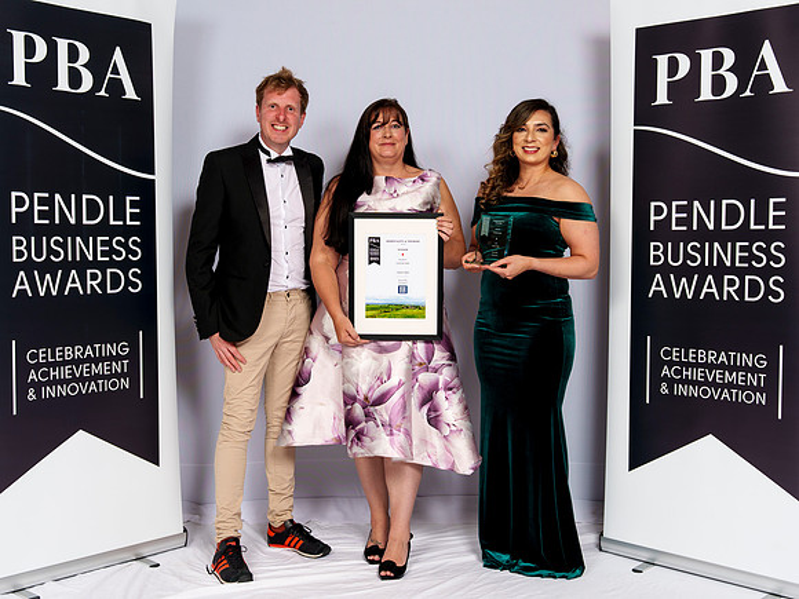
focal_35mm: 44
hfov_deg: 43.3
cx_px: 388
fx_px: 1006
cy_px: 286
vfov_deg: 33.2
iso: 100
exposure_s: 1/125
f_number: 8
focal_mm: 35
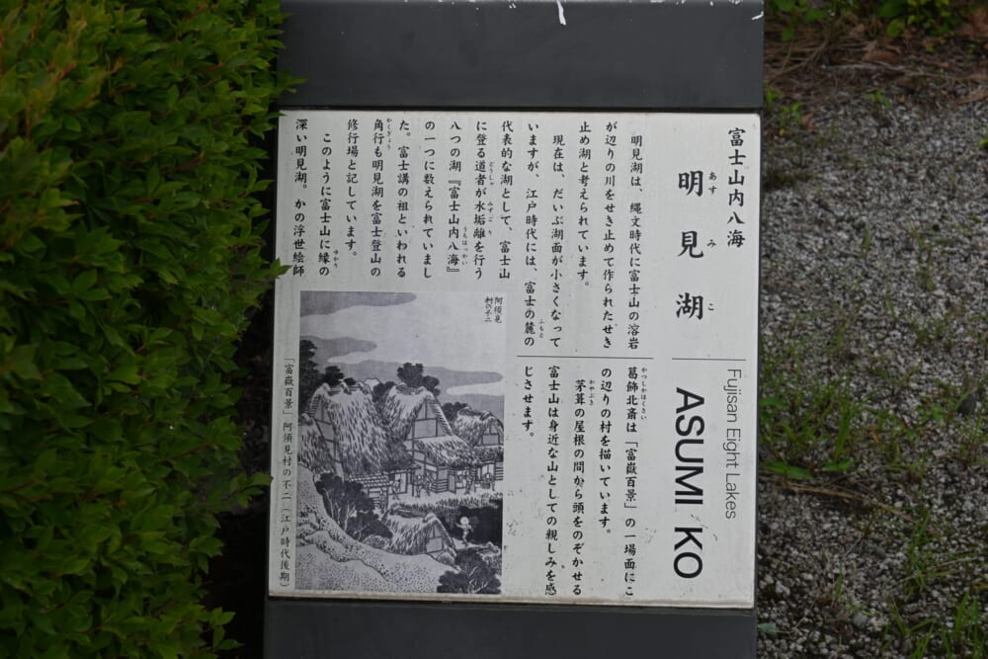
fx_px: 1729
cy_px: 330
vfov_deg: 21.6
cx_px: 494
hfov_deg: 31.9
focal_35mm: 63
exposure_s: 1/400
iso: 100
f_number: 7.1
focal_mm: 42
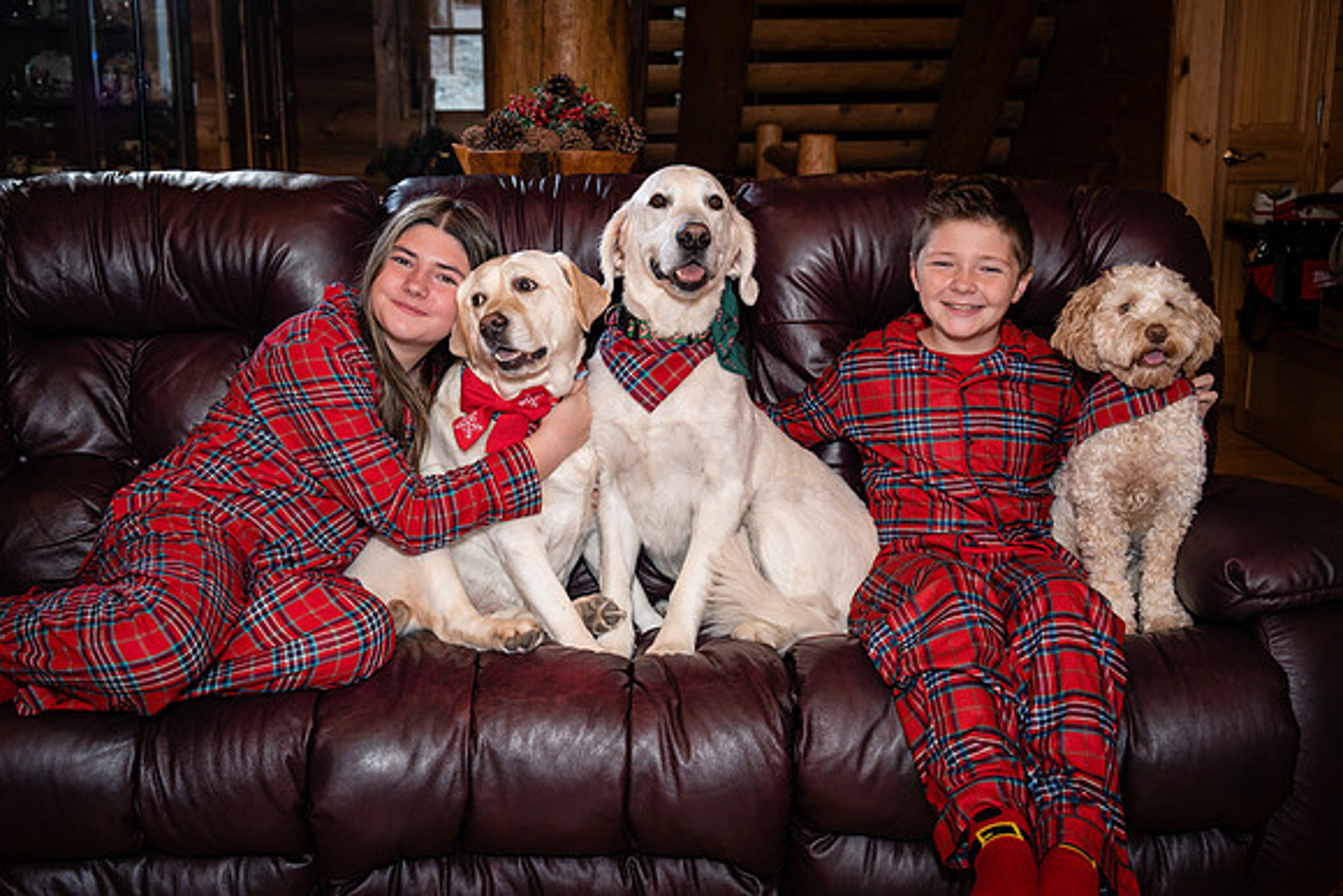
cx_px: 682
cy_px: 417
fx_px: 1714
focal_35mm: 46
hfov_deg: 42.8
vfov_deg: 29.3
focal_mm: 42
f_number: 5
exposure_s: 1/160
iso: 500
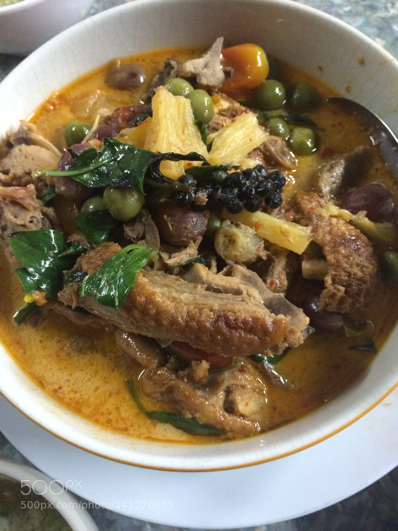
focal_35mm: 29
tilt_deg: -72.1
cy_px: 266
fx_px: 445
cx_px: 199
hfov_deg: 48.2
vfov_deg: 61.7
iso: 400
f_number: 2.2
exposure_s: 1/17
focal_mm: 4.15
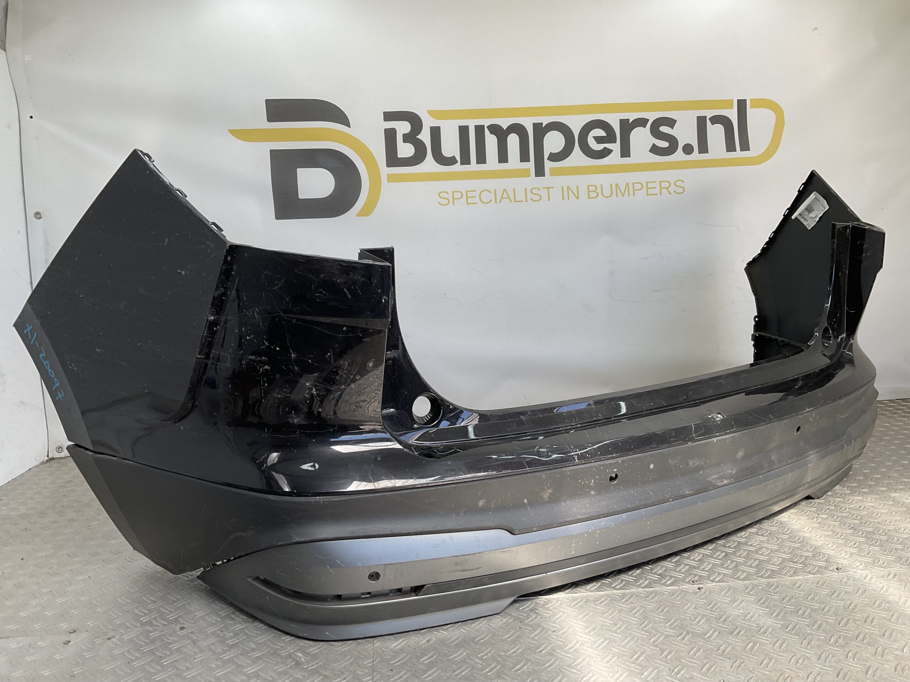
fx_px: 762
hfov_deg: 61.7
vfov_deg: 48.2
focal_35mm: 29
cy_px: 341
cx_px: 455
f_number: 1.8
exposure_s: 1/223
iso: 16
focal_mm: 3
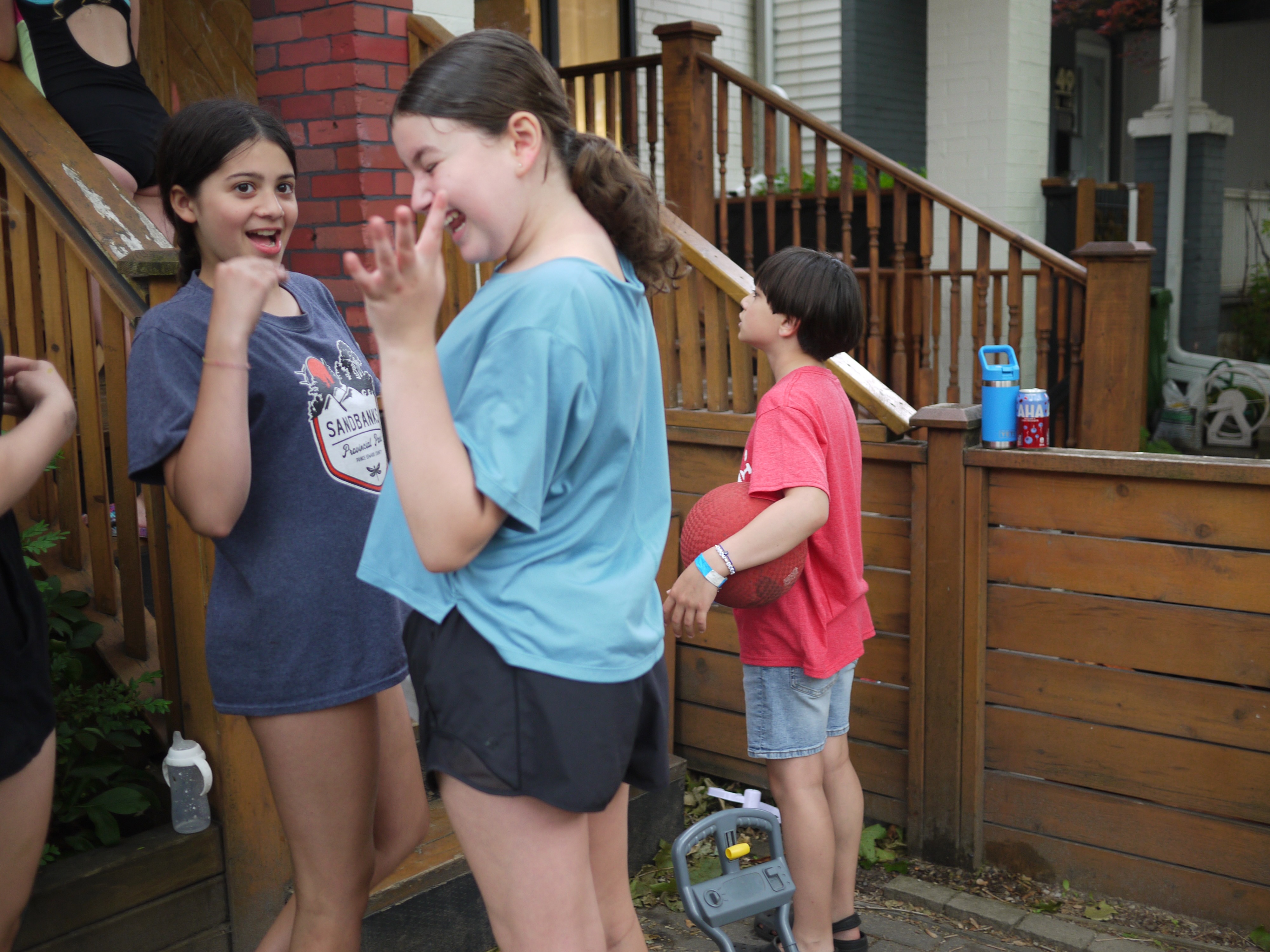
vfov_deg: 36.0
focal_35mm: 40
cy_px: 476
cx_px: 635
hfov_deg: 46.8
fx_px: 1468
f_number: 1.7
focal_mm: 20
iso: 250
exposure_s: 1/125
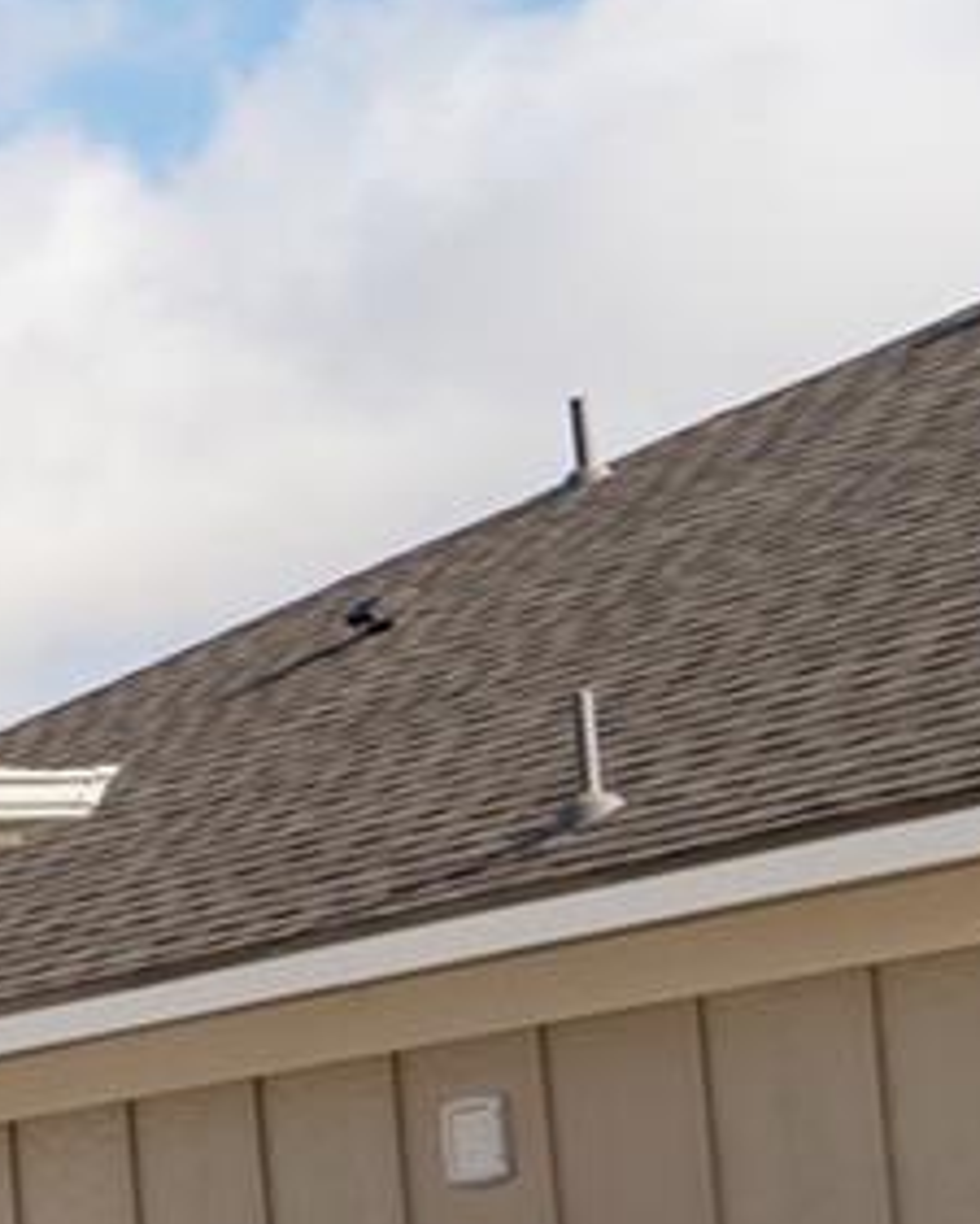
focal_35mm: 164
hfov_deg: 6.7
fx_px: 5943
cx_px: -3345
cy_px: 991
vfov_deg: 11.7
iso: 125
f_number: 6.3
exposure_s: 1/200
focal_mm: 24
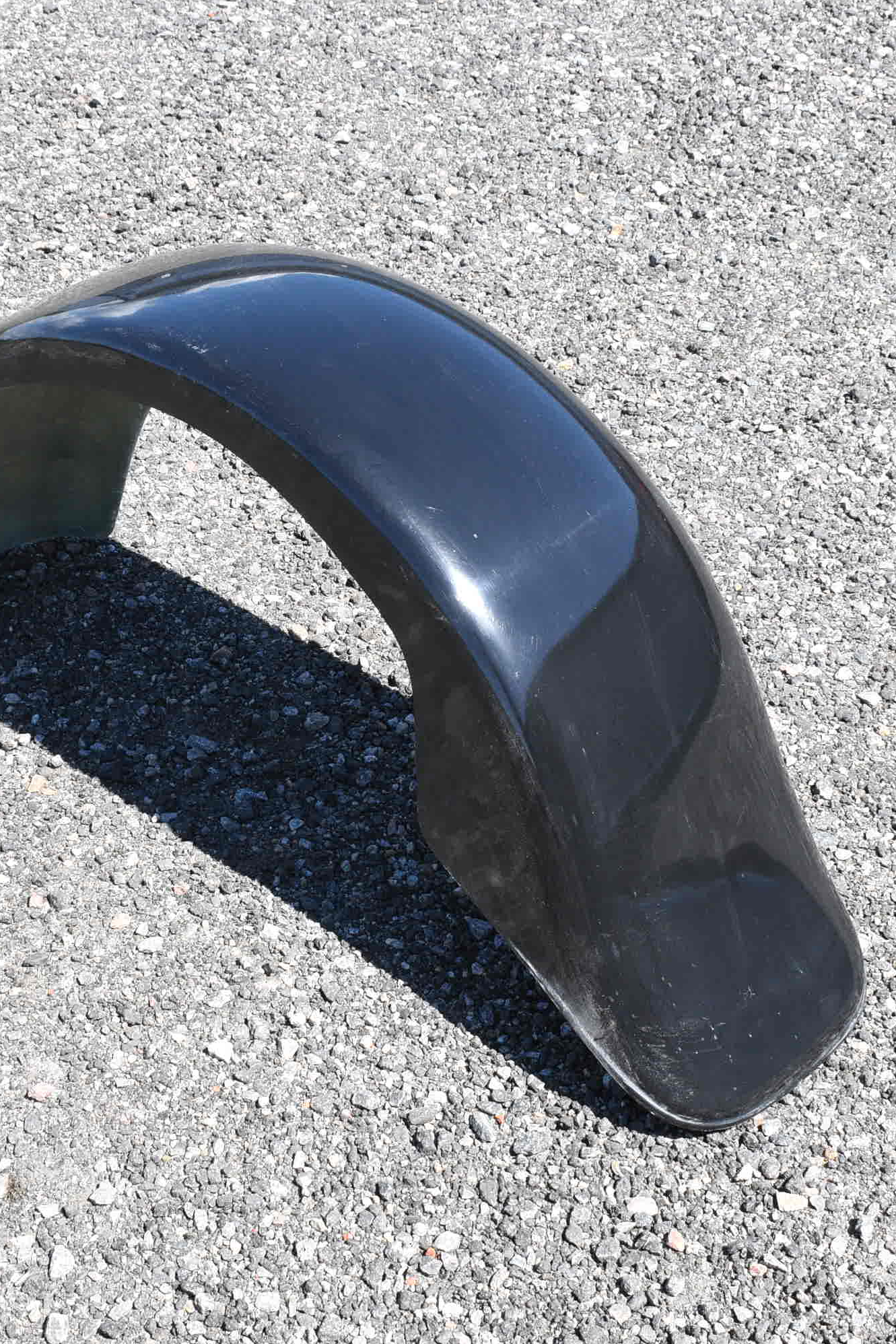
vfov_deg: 33.0
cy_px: 671
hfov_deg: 22.3
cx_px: 408
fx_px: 2267
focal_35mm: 61
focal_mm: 27
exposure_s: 1/640
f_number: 13
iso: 1250
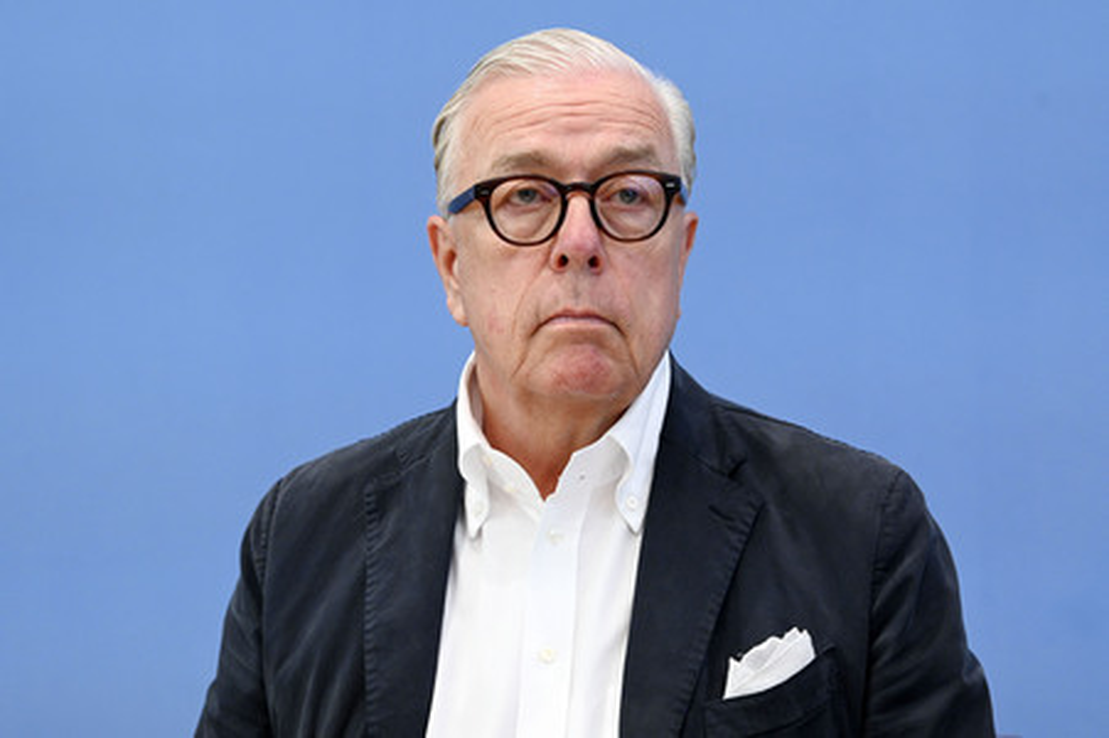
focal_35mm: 122
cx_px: 554
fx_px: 3755
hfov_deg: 16.8
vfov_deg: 11.2
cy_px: 369
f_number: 5.6
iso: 3200
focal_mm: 122
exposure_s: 1/640
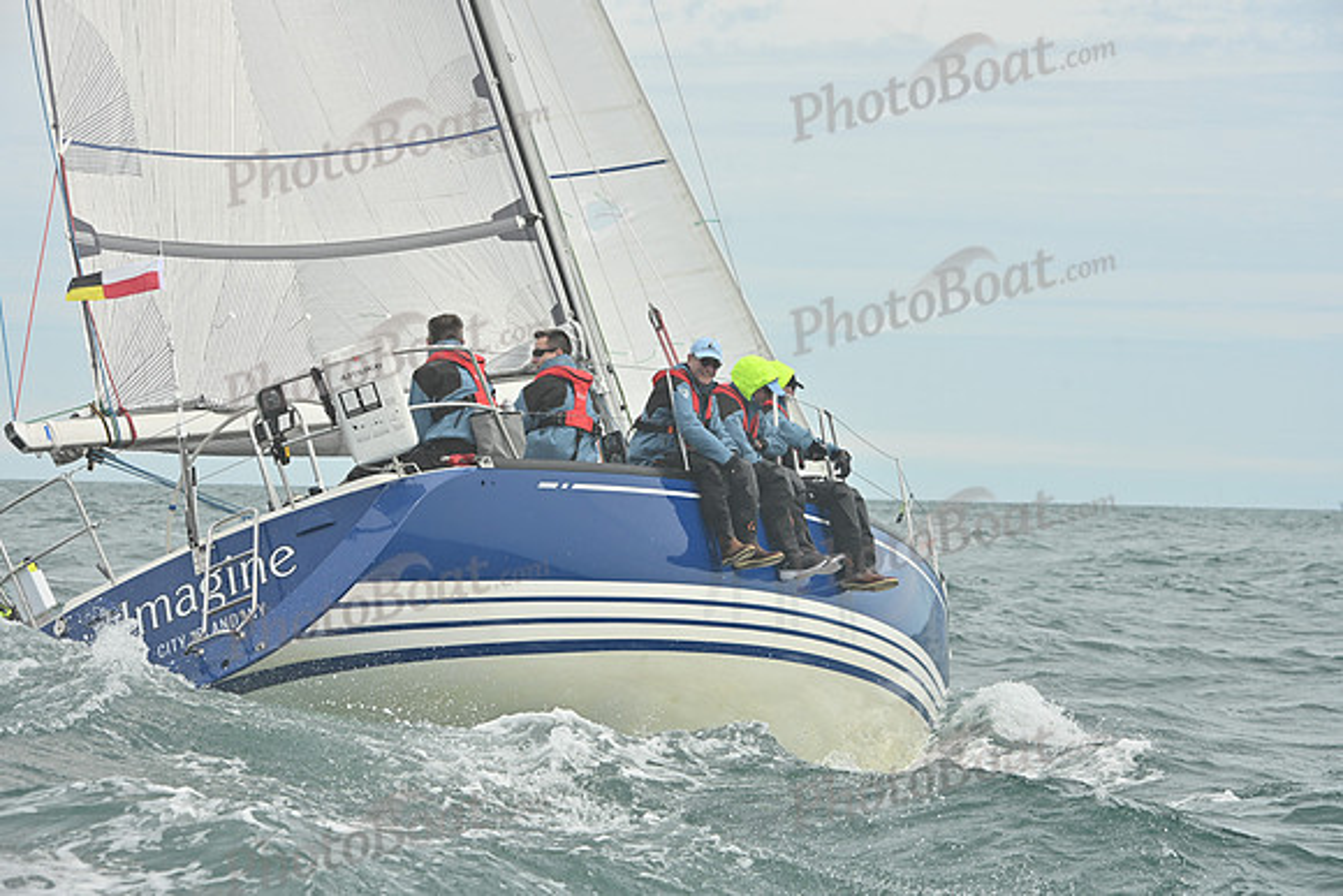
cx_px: 672
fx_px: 4478
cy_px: 448
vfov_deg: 11.4
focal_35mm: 120
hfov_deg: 17.1
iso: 320
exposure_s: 1/1250
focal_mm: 120
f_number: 9
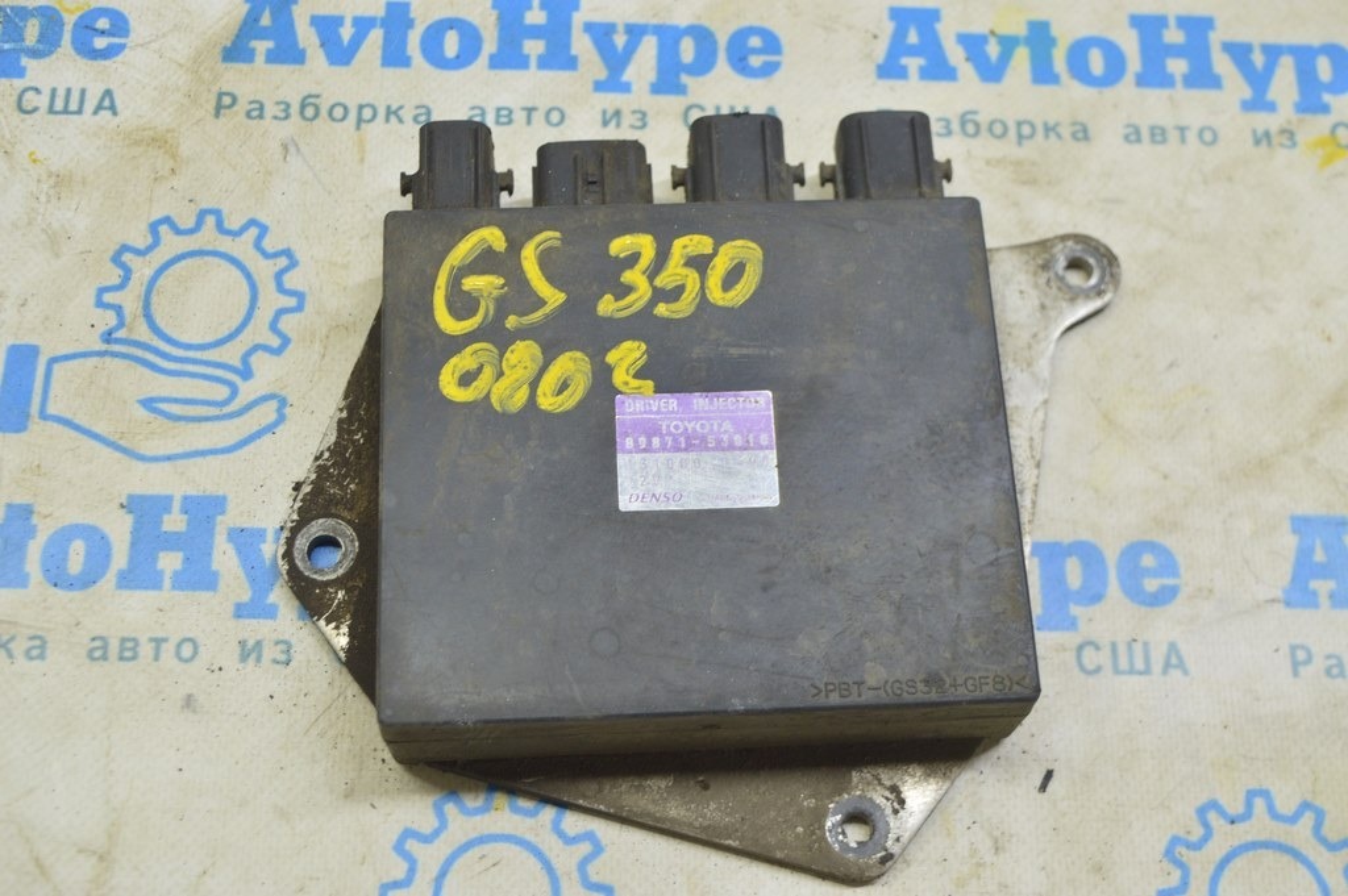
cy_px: 448
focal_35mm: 48
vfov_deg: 28.0
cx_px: 674
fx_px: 1796
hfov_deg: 41.1
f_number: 5.6
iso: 400
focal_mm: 32
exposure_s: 1/20
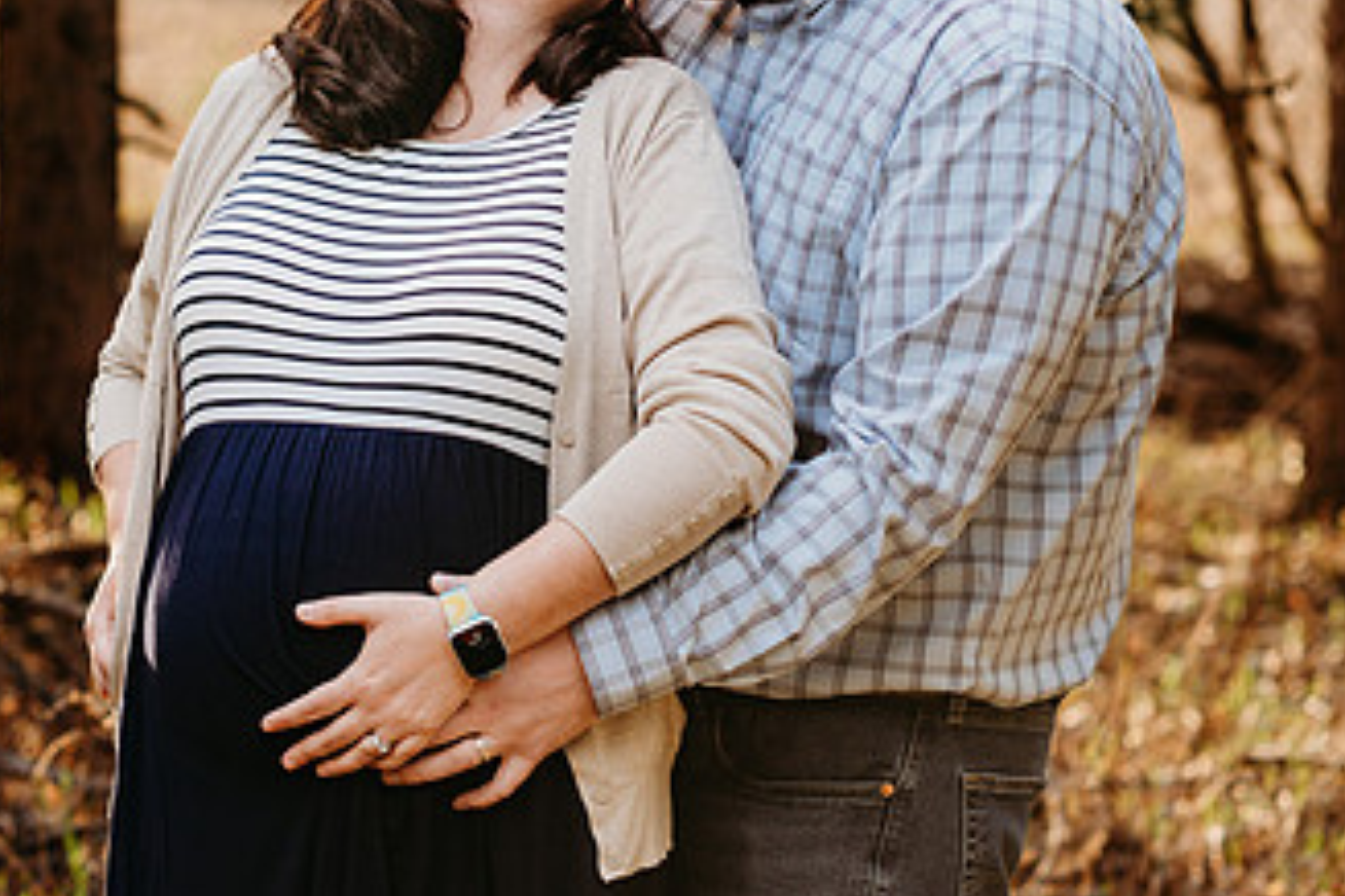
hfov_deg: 12.8
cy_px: 91
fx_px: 6015
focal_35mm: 161
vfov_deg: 8.5
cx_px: 533
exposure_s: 1/200
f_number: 4
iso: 200
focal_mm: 85
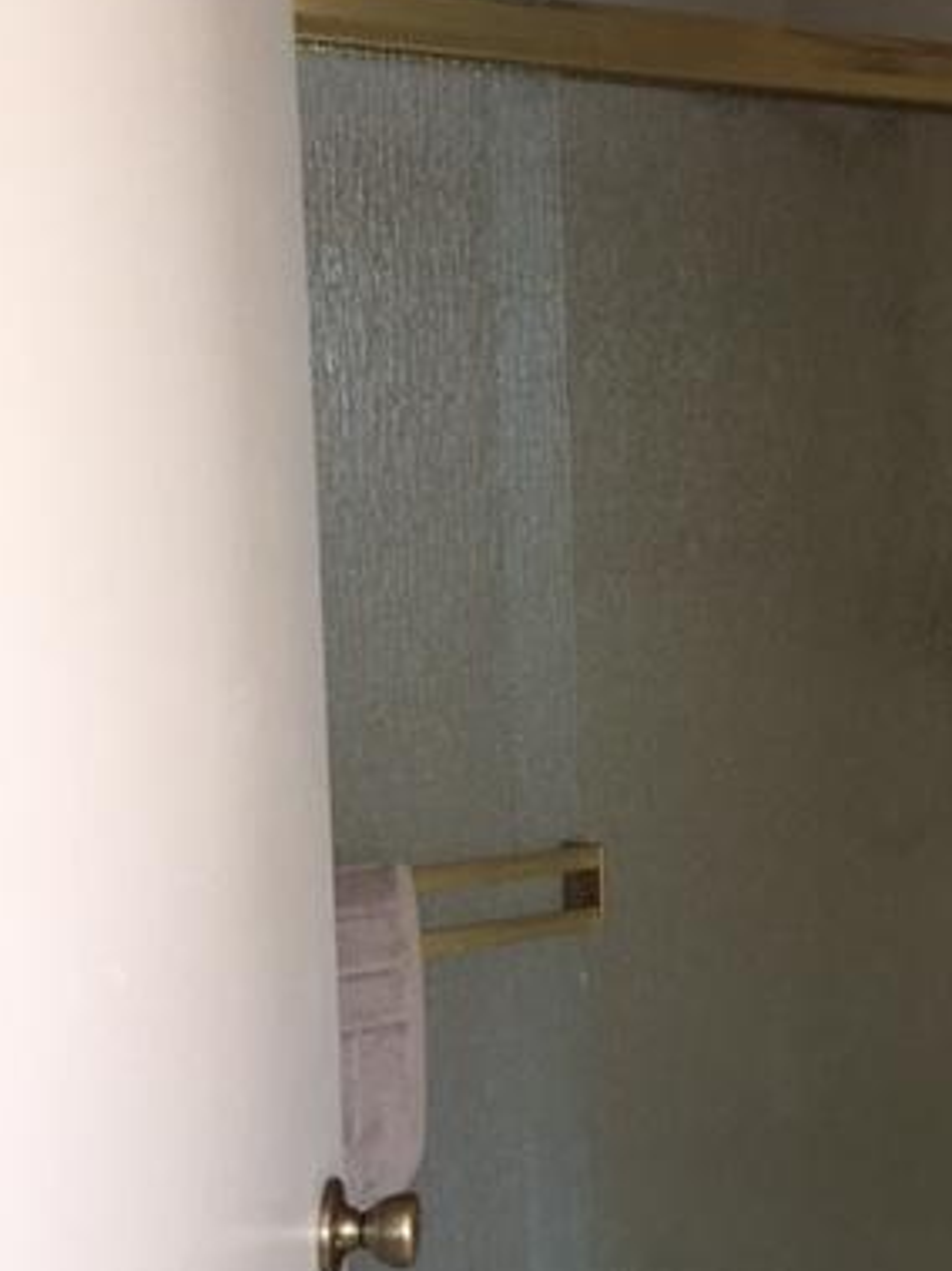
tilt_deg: -9.4
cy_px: 704
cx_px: 791
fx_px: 1798
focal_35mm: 49
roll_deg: +1.2
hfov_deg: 28.9
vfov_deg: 38.9
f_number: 2.2
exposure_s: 1/24
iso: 250
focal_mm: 4.15
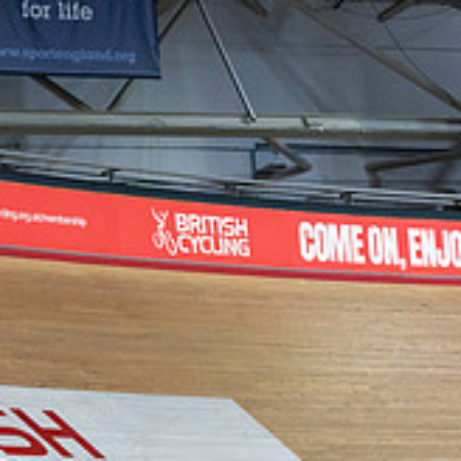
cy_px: 420
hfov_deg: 11.5
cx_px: -278
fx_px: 2170
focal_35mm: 144
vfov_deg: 12.0
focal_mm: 48
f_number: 2.8
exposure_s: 1/1000
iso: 2500
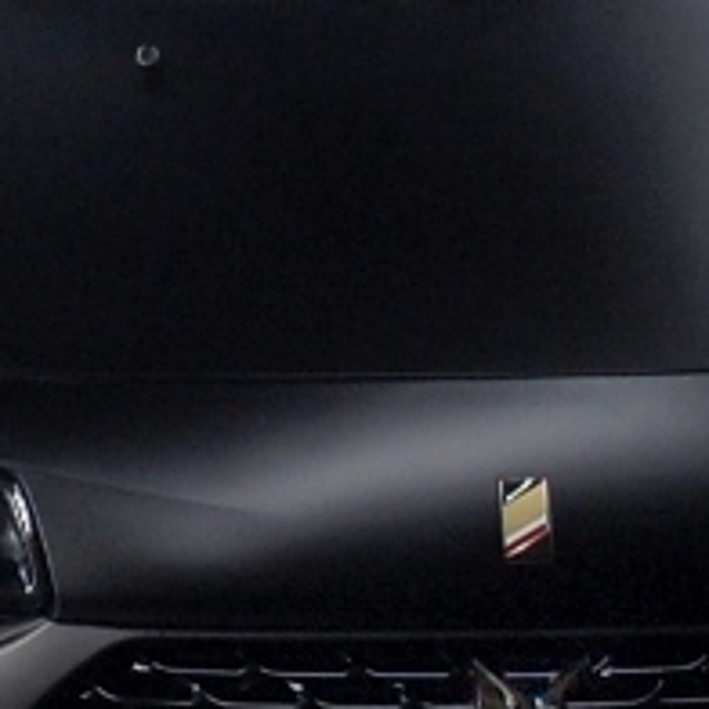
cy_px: -264
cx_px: 219
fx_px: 5979
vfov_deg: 6.7
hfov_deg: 6.8
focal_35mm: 258
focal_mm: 22
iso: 400
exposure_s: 1/60
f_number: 4.5
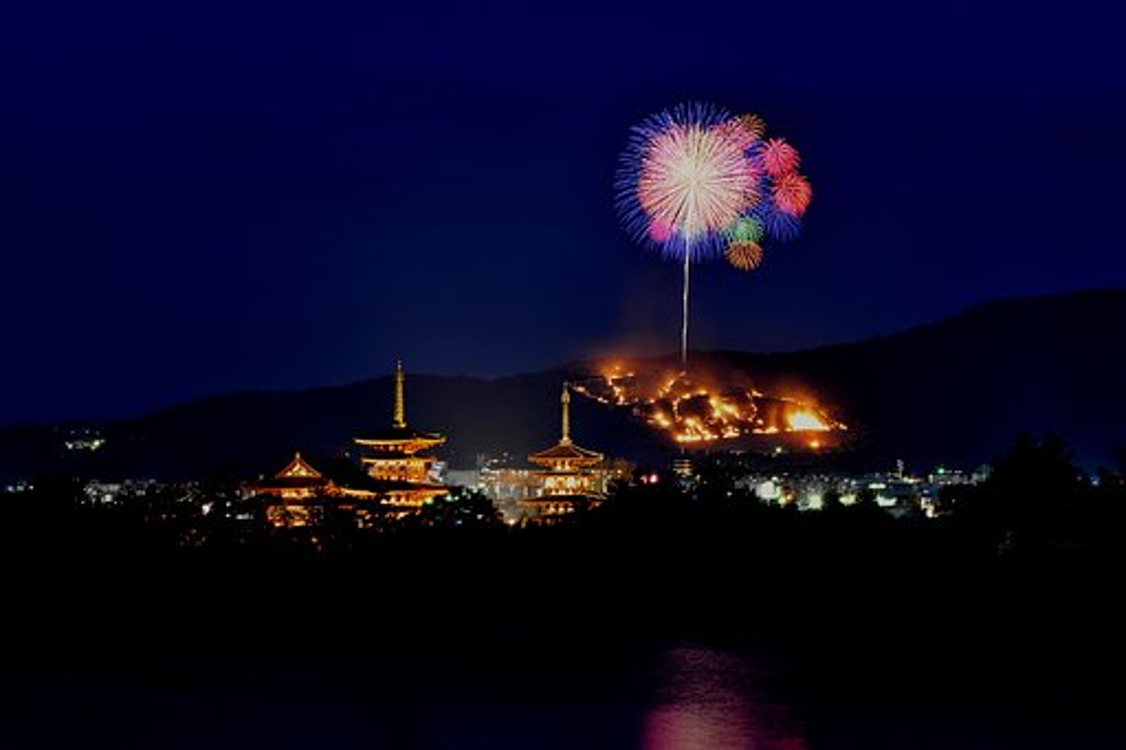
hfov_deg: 16.4
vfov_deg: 11.0
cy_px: 375
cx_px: 563
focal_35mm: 125
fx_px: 3908
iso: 200
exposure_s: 13
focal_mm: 125
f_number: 11
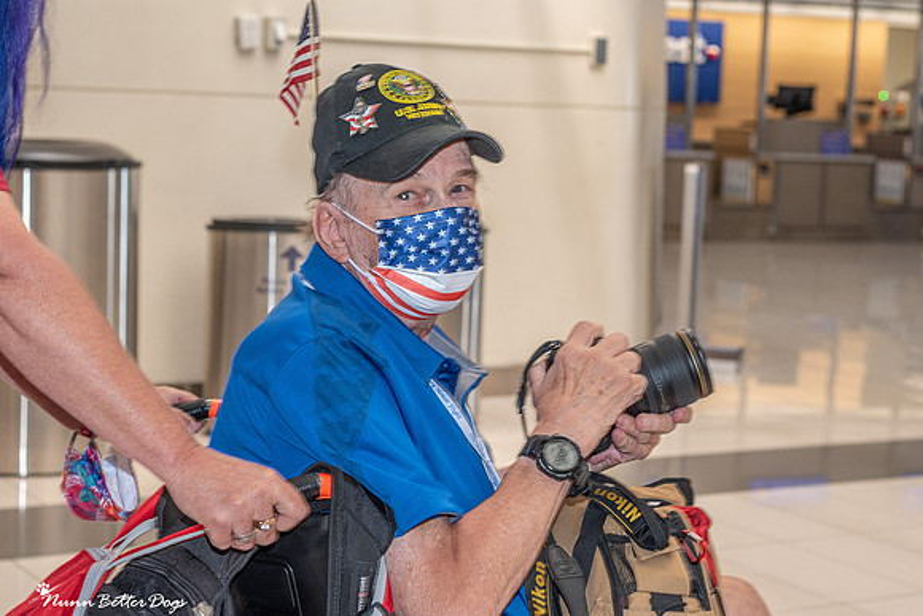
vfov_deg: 18.8
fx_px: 1857
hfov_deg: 27.9
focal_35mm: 72
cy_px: 322
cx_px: 428
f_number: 4.5
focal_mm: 50
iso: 640
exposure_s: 1/100
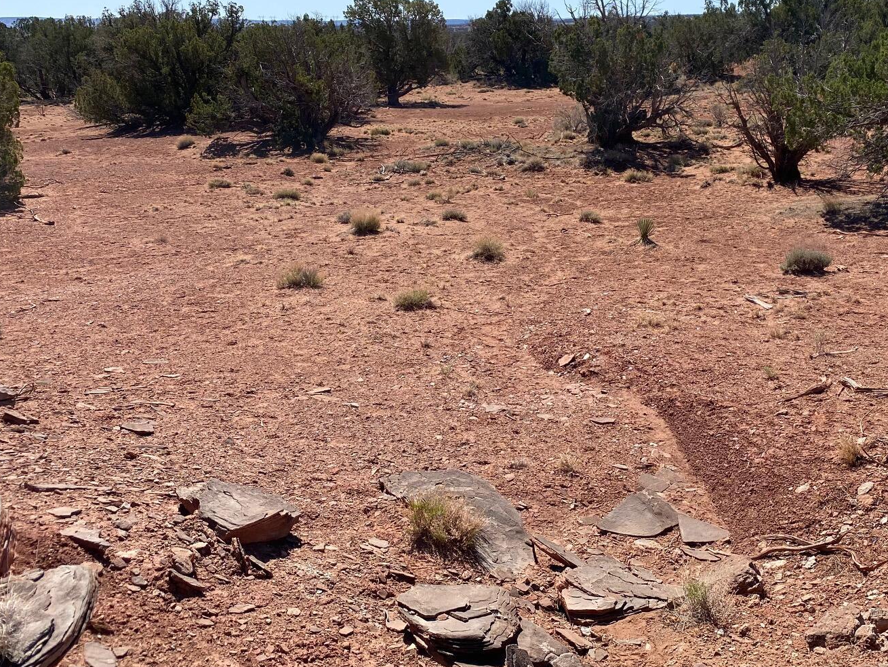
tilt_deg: -10.3
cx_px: 576
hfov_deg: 46.2
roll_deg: +0.7
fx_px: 1026
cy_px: 206
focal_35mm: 40
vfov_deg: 35.5
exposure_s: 1/3846
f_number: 1.8
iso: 32
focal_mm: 4.25
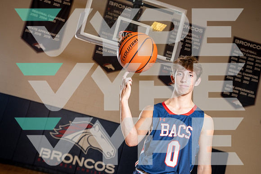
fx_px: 377
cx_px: 130
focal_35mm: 52
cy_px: 87
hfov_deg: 38.2
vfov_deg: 26.0
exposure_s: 1/250
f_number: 5.6
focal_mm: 52
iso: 640
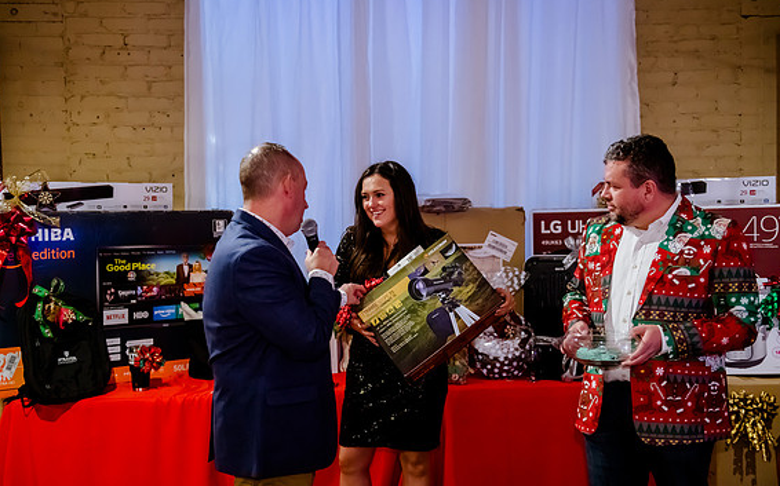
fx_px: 977
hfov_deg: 43.5
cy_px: 245
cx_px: 374
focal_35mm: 46
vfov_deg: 28.0
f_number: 2.8
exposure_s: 1/160
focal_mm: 42
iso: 5000
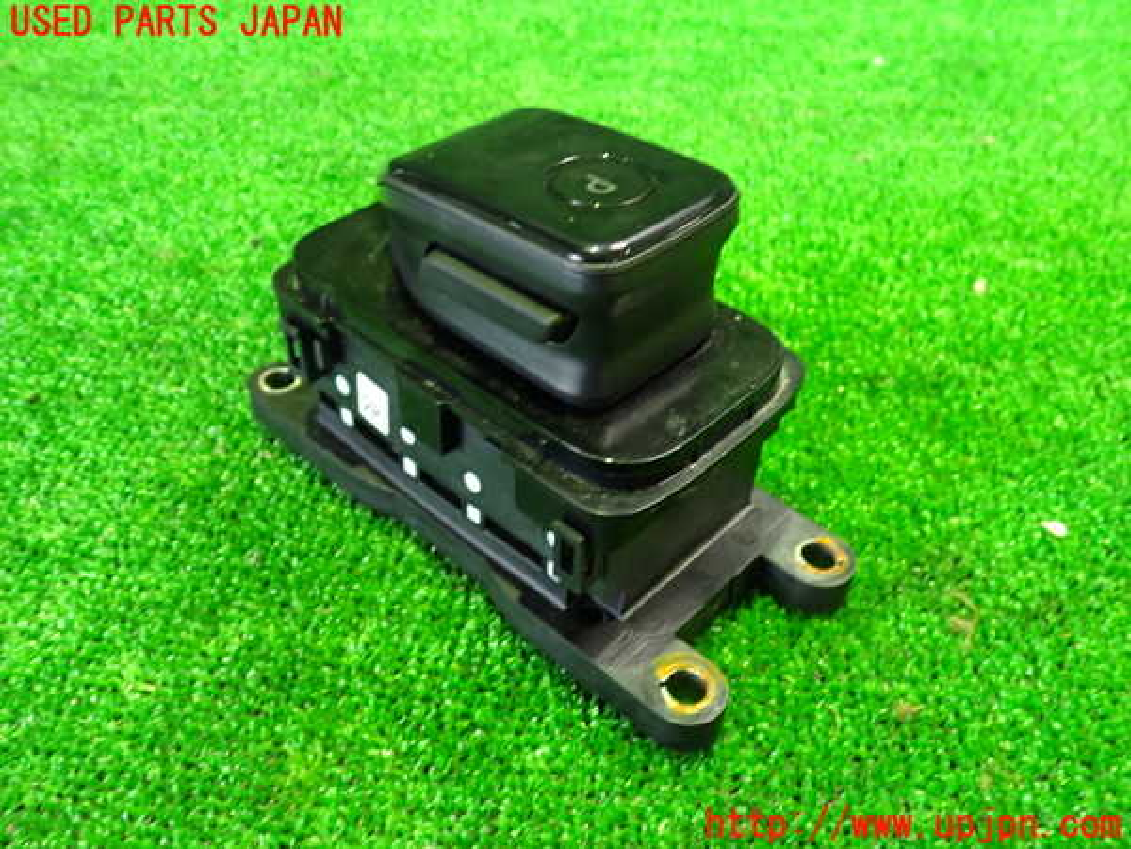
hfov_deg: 60.0
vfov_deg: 46.8
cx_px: 566
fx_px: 980
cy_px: 424
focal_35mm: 30
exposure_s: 1/20
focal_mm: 5.4
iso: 800
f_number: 2.3
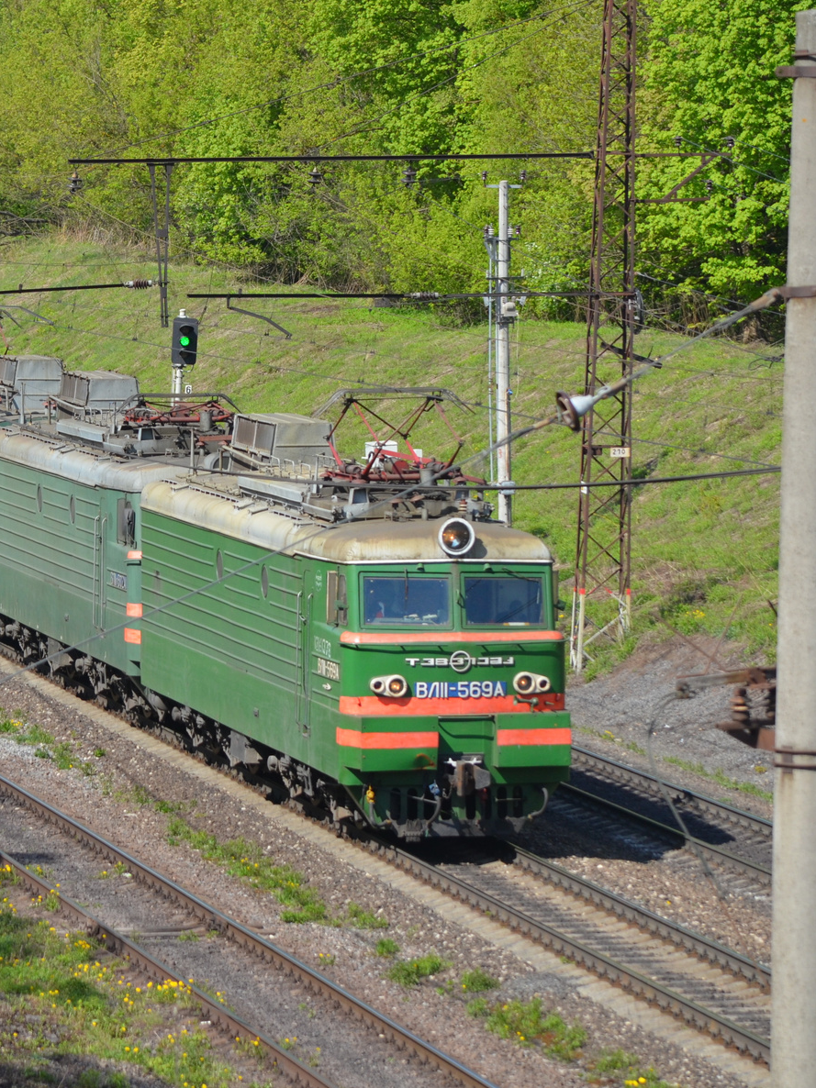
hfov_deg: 7.4
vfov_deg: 9.8
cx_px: 162
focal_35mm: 201
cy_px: 545
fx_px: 6320
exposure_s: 1/1600
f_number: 6.3
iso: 400
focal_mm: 92
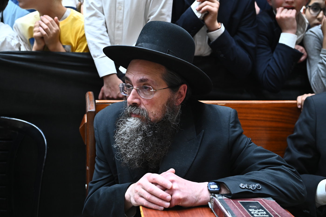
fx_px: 498
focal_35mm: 55
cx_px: 163
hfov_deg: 36.3
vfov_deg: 24.6
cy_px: 108
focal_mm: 55
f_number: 3.5
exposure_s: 1/160
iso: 3200
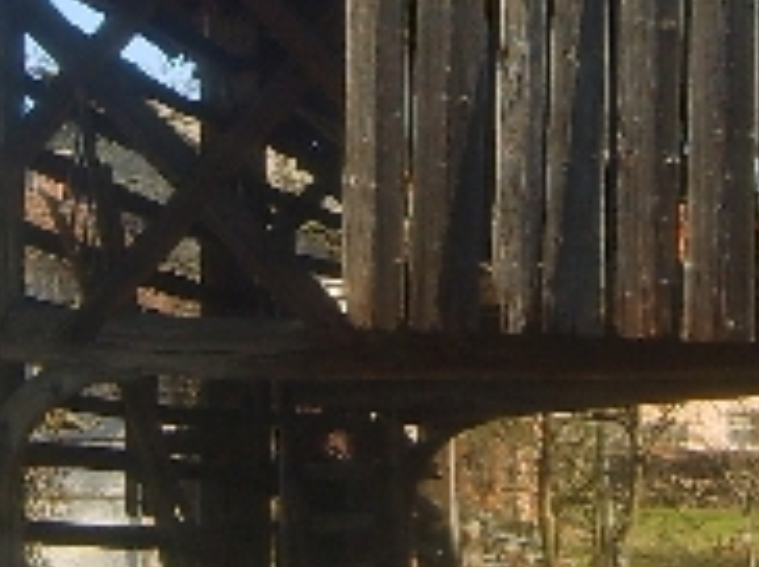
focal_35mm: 154
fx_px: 3372
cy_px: 96
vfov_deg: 9.6
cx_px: 367
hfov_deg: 12.8
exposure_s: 1/350
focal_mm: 5.8
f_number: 2.8
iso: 50
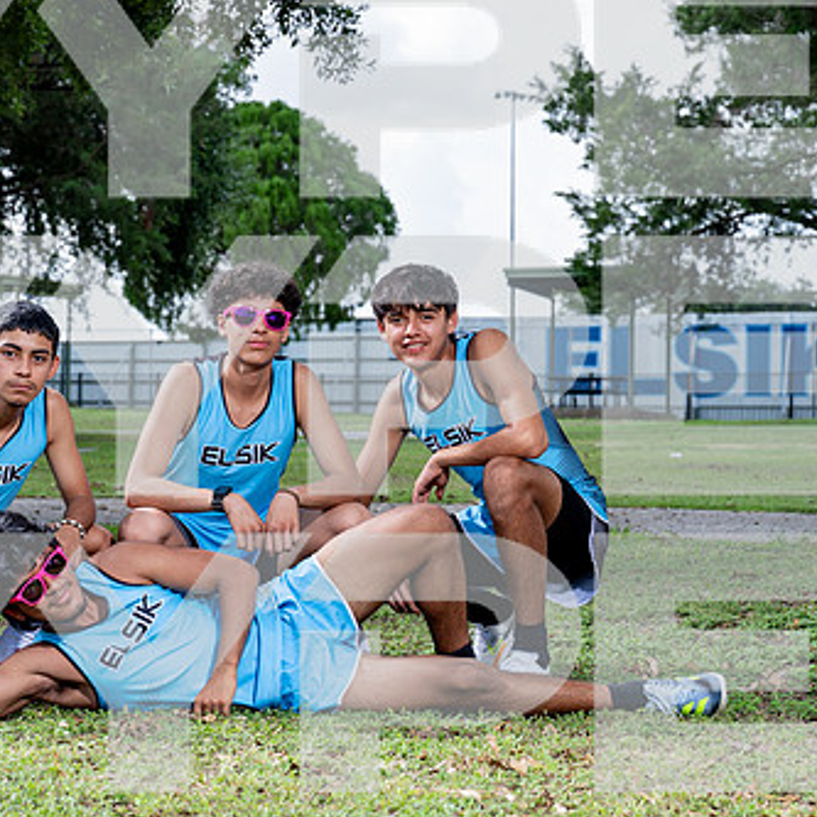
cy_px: 367
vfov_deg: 16.7
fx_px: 2777
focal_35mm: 104
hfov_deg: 16.7
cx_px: 260
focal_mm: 70
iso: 100
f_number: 5.6
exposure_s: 1/250
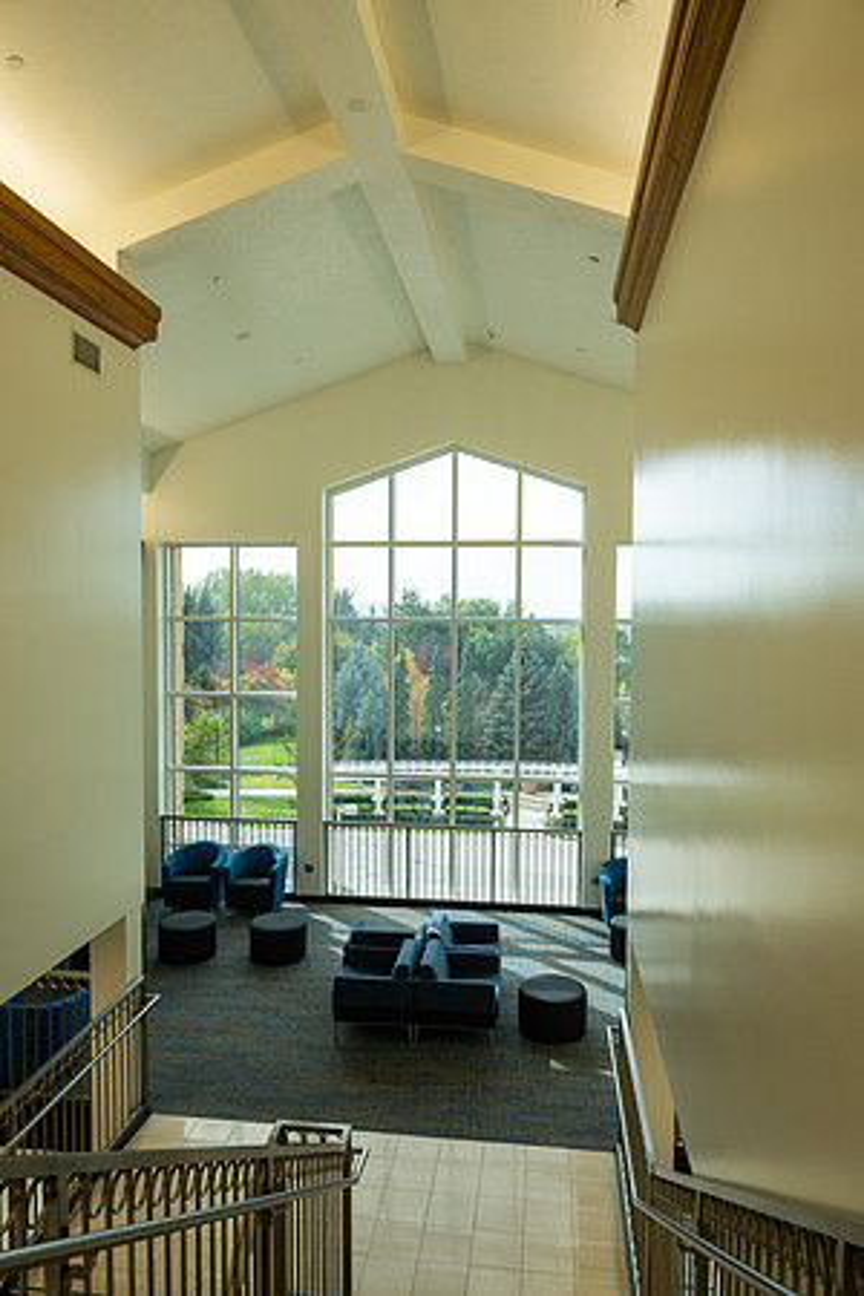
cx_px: 432
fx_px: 864
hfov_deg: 53.1
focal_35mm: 24
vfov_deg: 73.7
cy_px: 648
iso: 160
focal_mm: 24
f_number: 6.3
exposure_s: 1/250
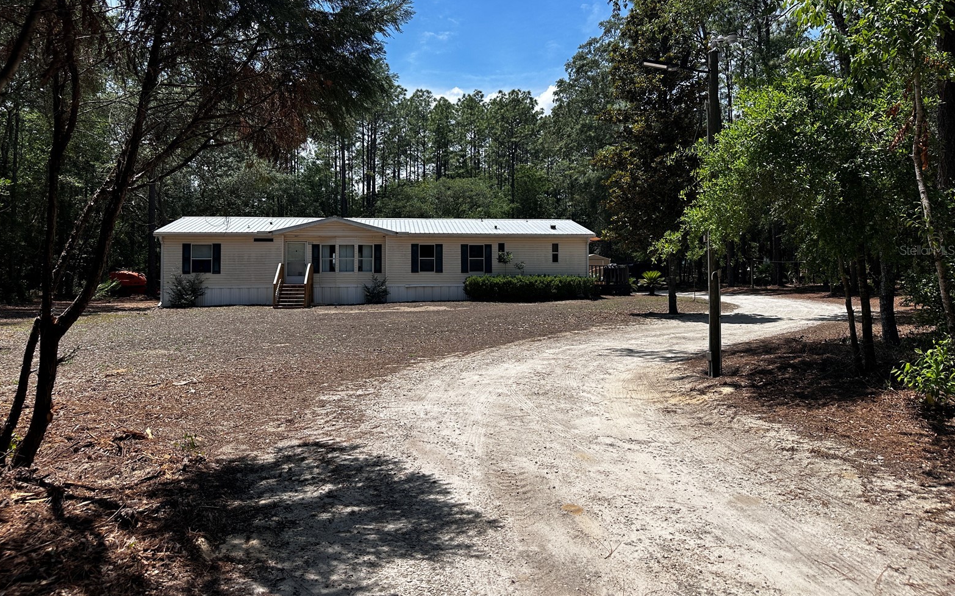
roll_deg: -0.5
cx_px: 470
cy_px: 250
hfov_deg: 70.4
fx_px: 677
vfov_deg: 47.4
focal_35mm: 26
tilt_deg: +2.2
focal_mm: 6.86
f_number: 1.78
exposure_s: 1/4762
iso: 80
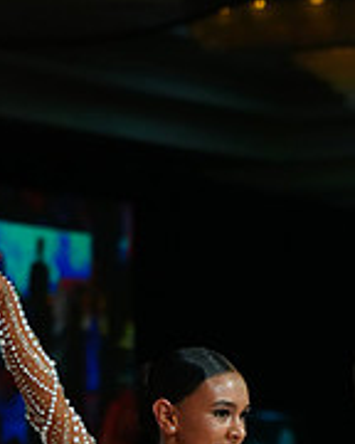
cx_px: 386
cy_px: 671
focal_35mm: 318
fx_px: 4176
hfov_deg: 4.9
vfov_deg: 6.0
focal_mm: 105
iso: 3200
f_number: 4
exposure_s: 1/500
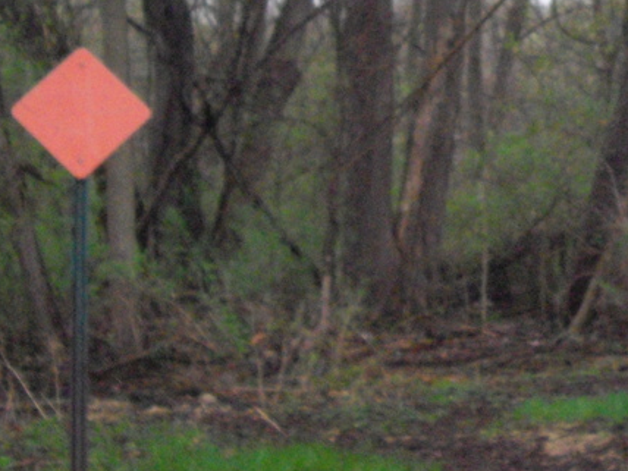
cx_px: 643
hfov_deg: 15.1
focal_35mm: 128
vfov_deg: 11.4
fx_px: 2322
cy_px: -23
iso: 400
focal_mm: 7.9
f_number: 2.8
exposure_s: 1/60
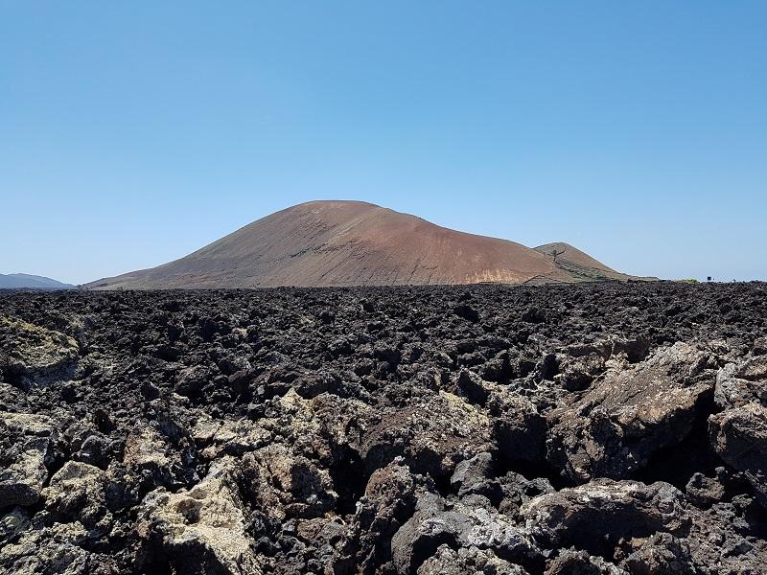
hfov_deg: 67.3
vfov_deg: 53.1
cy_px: 288
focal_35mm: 26
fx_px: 576
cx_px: 384
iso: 50
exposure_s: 1/2312
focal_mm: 4.2
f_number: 1.7
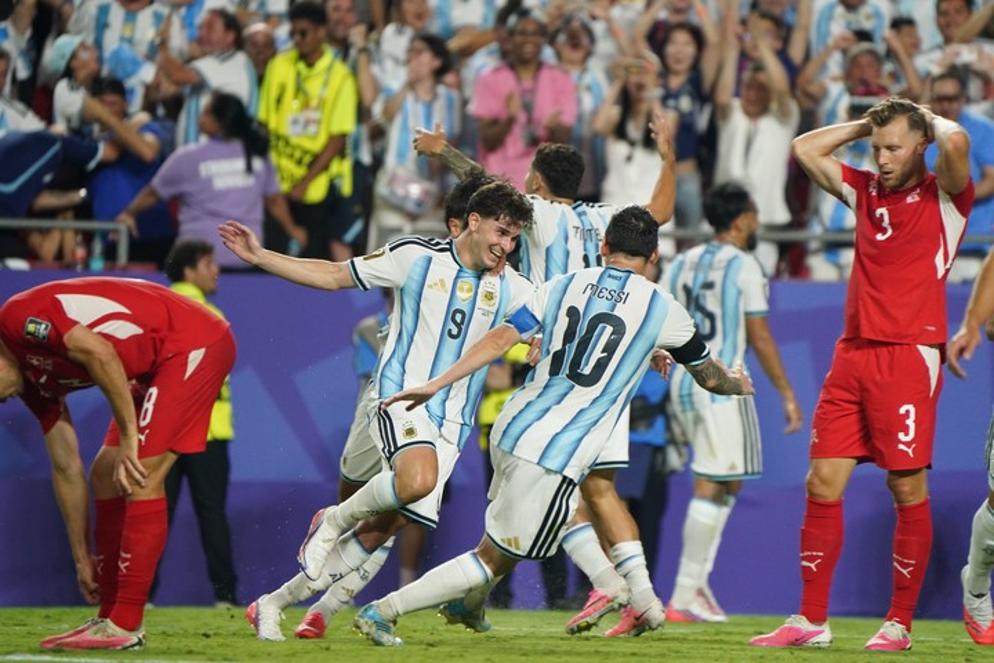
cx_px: 497
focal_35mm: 600
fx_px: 16565
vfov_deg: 2.3
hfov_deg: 3.4
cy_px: 332
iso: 5000
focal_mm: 600
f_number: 6.3
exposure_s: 1/1000
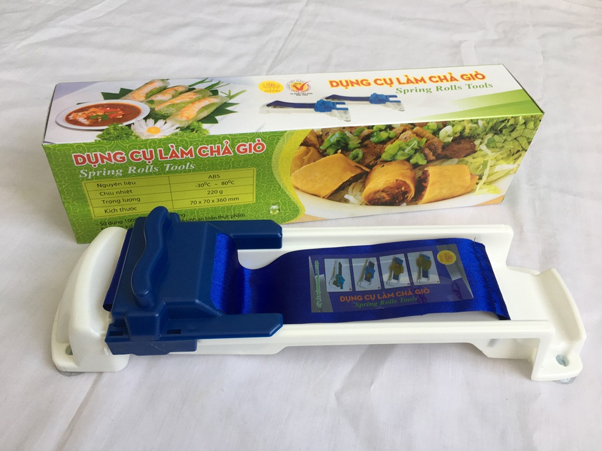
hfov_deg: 61.7
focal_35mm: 29
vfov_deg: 48.2
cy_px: 226
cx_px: 301
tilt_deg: -46.7
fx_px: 504
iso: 32
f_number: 2.2
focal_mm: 4.15
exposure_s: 1/50
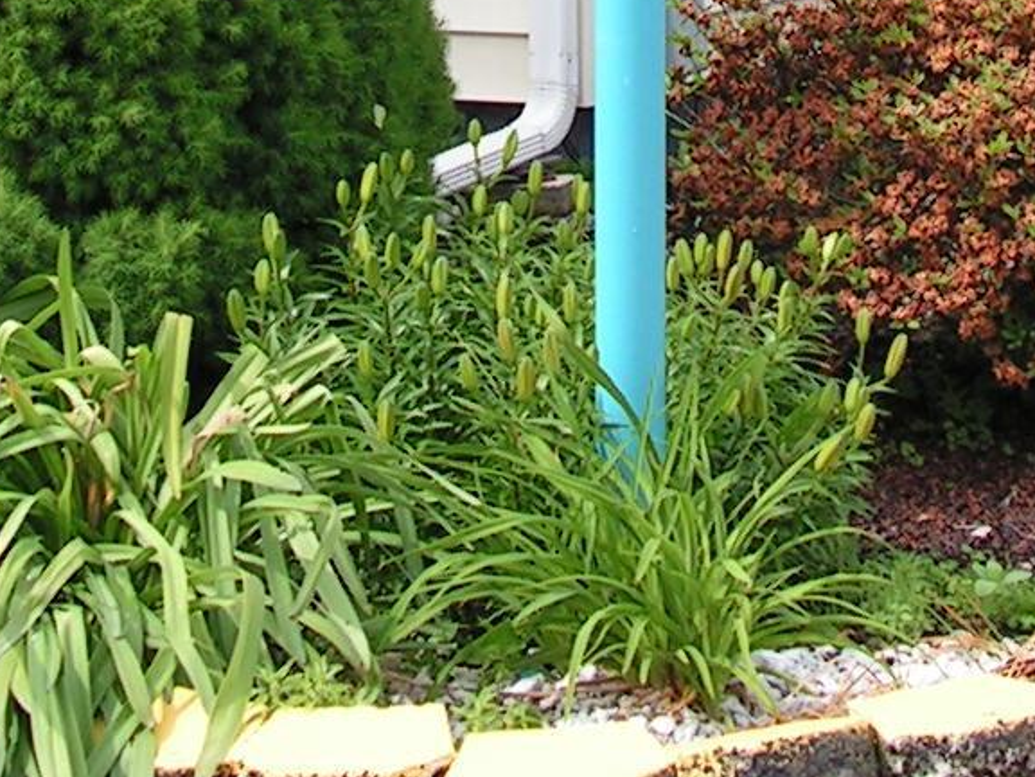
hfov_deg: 15.4
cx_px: 665
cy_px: -344
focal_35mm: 128
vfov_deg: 11.2
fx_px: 3827
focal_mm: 6
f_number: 4.8
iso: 64
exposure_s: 1/320
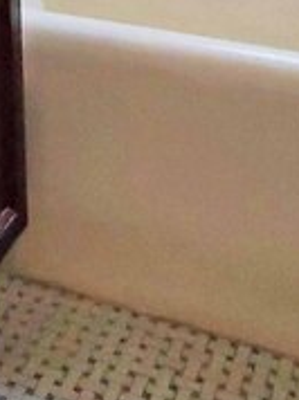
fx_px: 912
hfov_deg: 17.8
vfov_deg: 18.7
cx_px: -56
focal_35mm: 79
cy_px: -335
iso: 640
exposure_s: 1/30
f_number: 2.2
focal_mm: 1.8
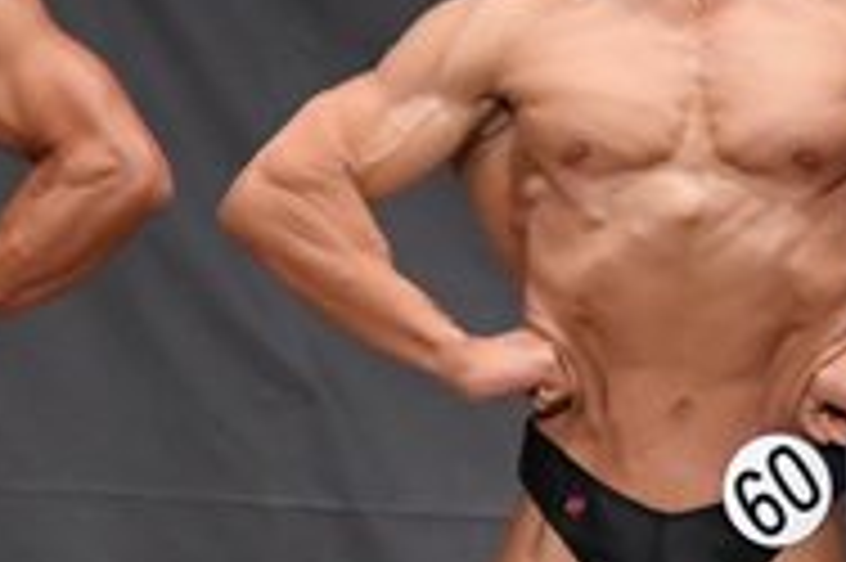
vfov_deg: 1.8
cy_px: 531
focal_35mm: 756
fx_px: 17750
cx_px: -236
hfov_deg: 2.7
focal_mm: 122
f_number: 5.6
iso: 6400
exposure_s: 1/400
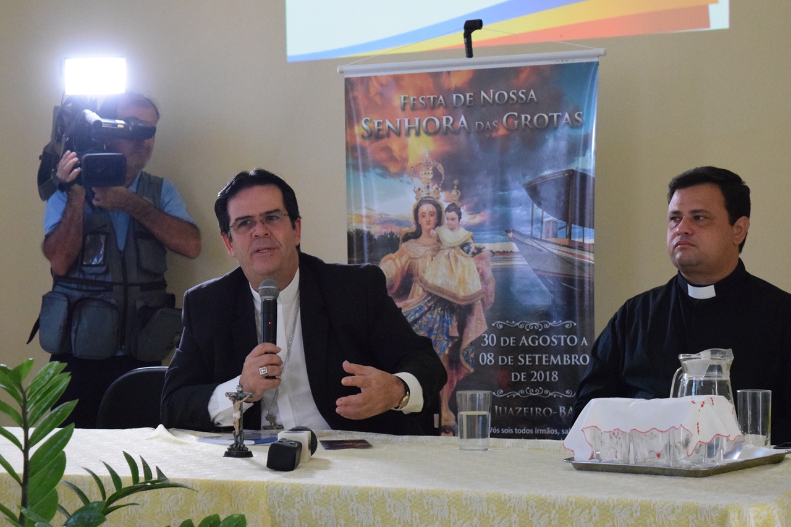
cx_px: 396
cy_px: 264
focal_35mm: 82
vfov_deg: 16.5
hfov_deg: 24.6
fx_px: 1812
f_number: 8
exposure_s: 1/250
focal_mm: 55
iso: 8000
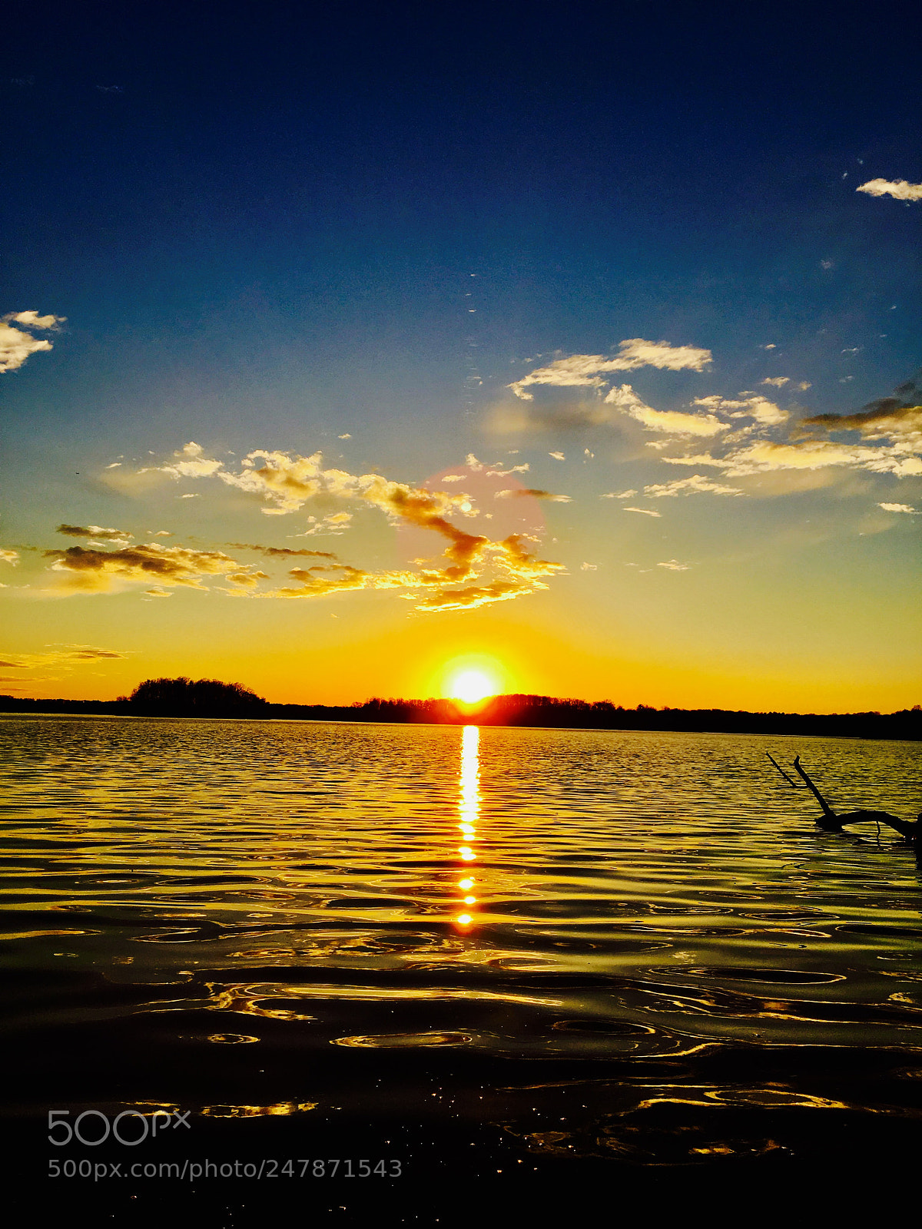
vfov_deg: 61.7
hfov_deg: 48.2
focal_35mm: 29
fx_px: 1030
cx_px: 461
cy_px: 614
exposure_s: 1/1603
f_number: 2.2
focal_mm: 4.15
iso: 25
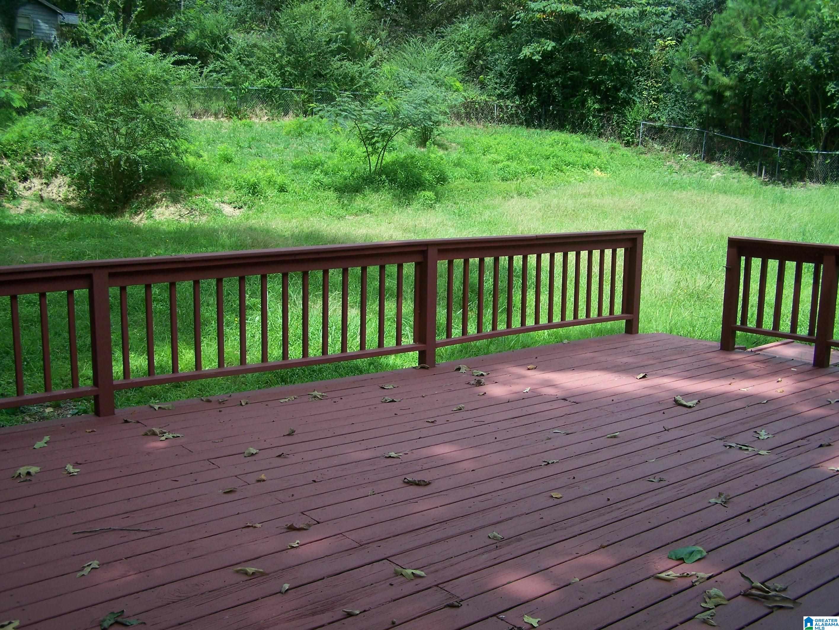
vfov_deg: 37.8
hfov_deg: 48.9
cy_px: 315
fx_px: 922
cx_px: 420
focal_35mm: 38
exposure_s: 1/1000
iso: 80
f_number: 2.8
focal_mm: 6.3
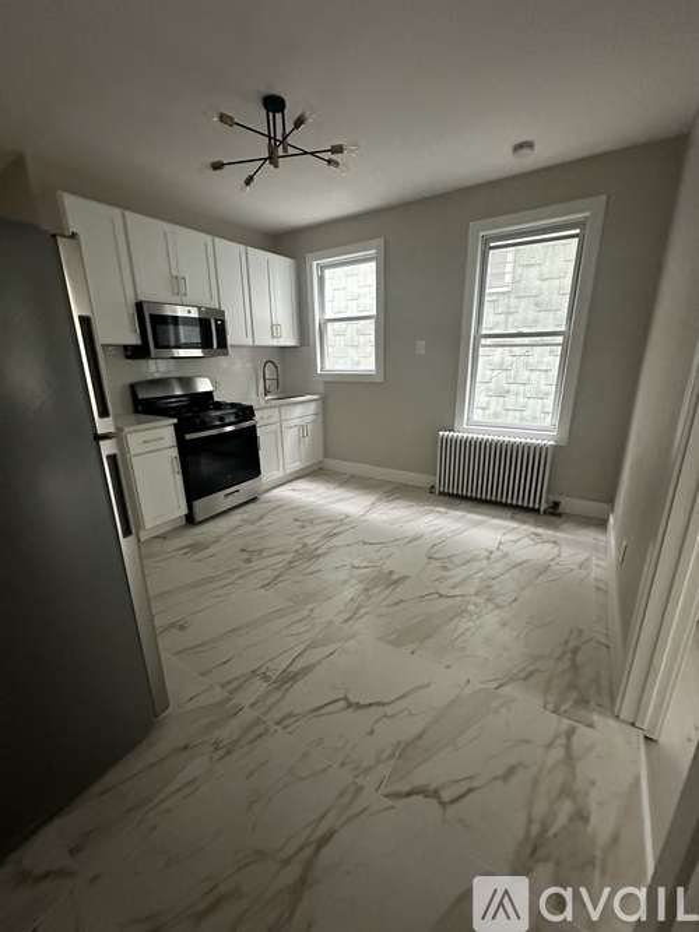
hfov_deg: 85.7
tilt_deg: -14.9
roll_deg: -0.2
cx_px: 350
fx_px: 377
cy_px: 466
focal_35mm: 14
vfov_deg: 102.1
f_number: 2.2
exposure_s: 1/60
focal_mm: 2.22
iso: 800
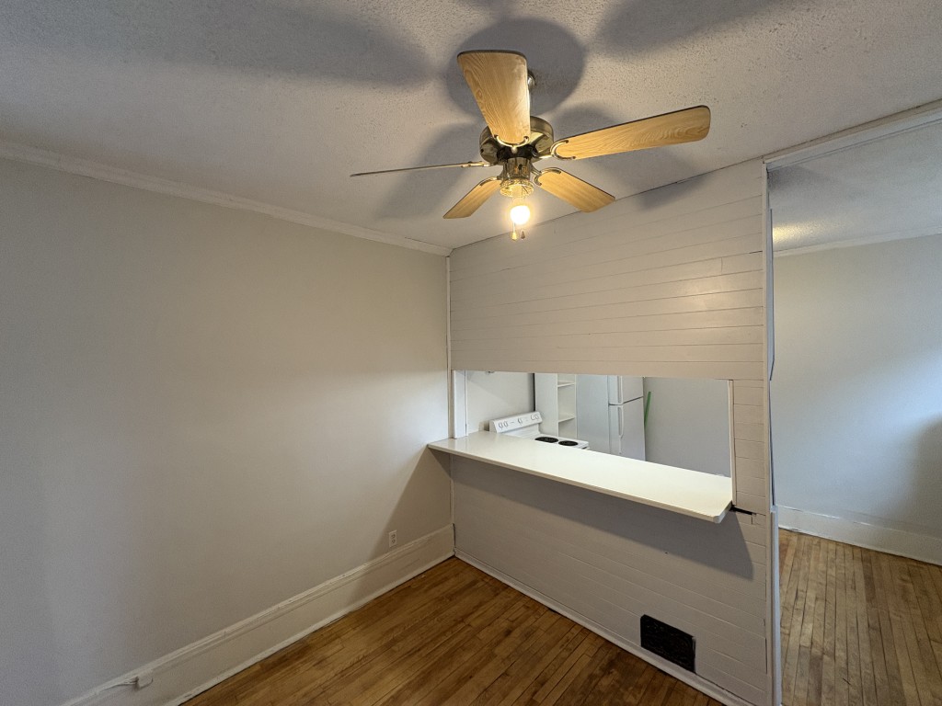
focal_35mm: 14
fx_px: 381
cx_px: 471
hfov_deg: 102.1
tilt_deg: +1.9
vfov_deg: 85.7
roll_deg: +2.1
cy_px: 353
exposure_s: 1/60
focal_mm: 2.22
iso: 250
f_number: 2.2
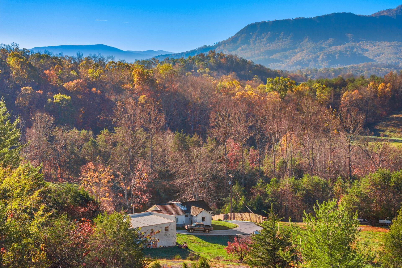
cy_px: 134
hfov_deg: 27.7
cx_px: 201
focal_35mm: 73
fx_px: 815
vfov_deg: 18.7
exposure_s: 1/1000
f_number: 2.8
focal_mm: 19.35
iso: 160
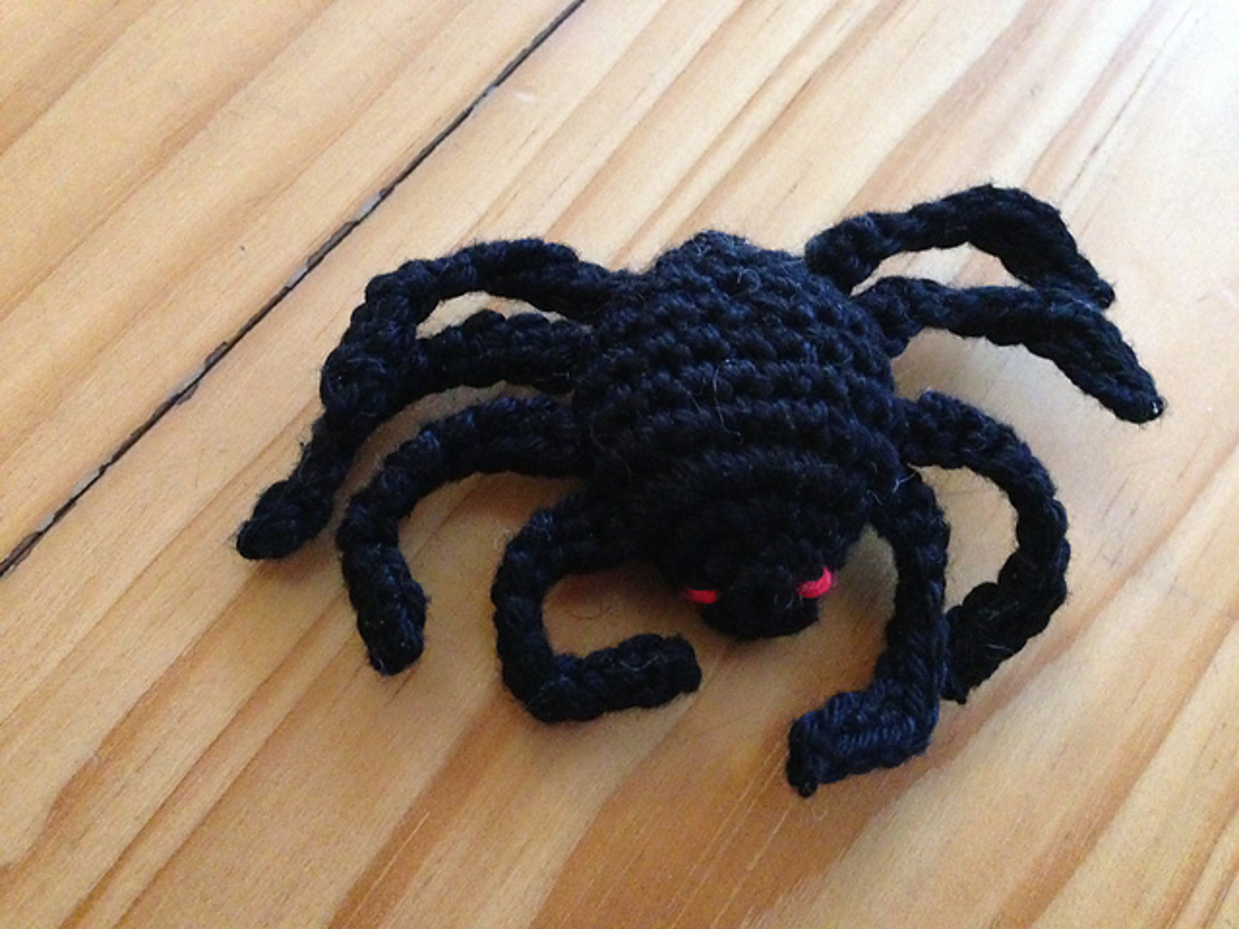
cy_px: 464
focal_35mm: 33
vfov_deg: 42.9
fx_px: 1181
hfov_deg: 55.4
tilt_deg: -70.9
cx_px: 620
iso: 800
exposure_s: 1/17
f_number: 2.4
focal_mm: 4.12
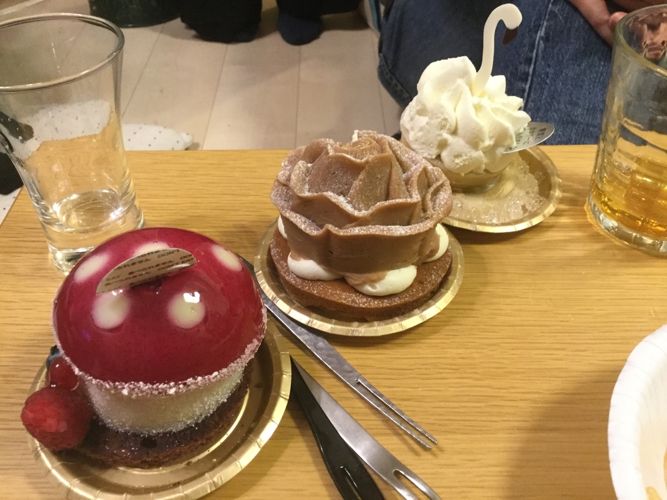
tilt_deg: -43.2
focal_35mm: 31
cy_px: 250
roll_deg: +1.1
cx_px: 334
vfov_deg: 45.4
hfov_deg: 58.4
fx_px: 597
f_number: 2.4
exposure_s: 1/30
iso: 160
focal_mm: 3.3
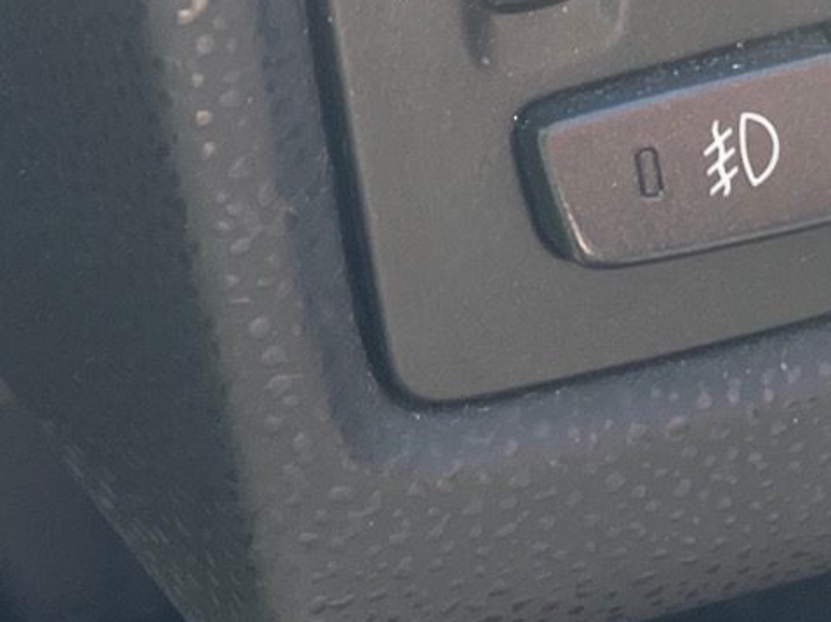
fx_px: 2351
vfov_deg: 14.3
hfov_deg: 19.9
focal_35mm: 98
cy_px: -254
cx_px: 633
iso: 40
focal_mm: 4.2
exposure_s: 1/121
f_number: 1.6
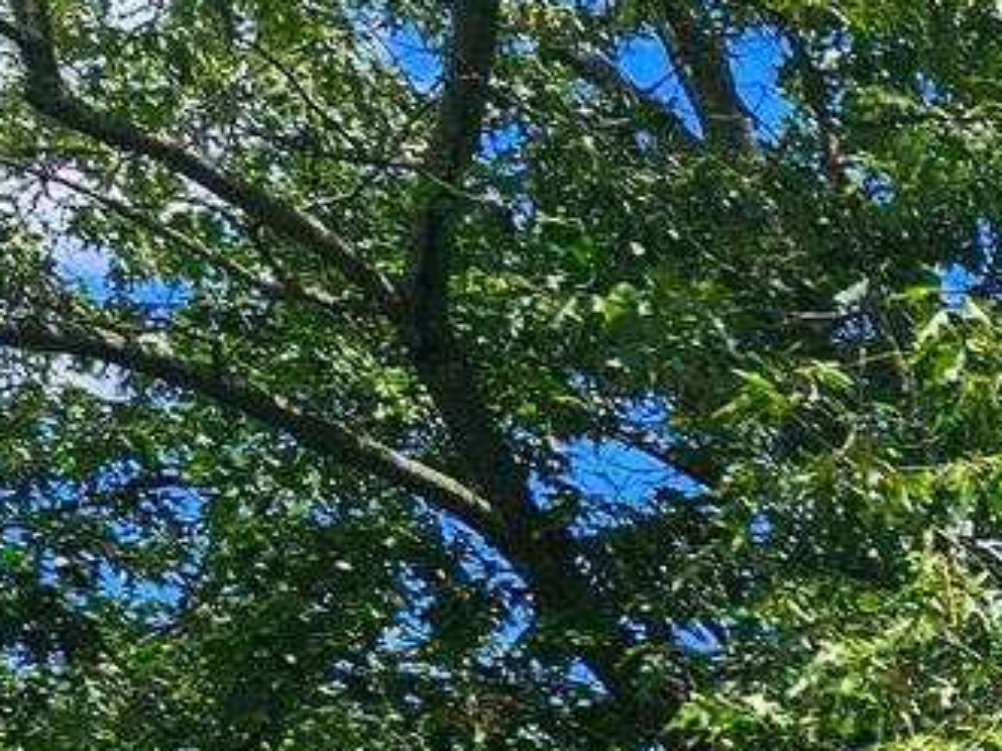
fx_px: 2894
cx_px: 2089
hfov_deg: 15.2
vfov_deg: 13.5
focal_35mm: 100
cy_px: 1266
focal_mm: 6.3
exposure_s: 1/539
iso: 10
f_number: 1.7
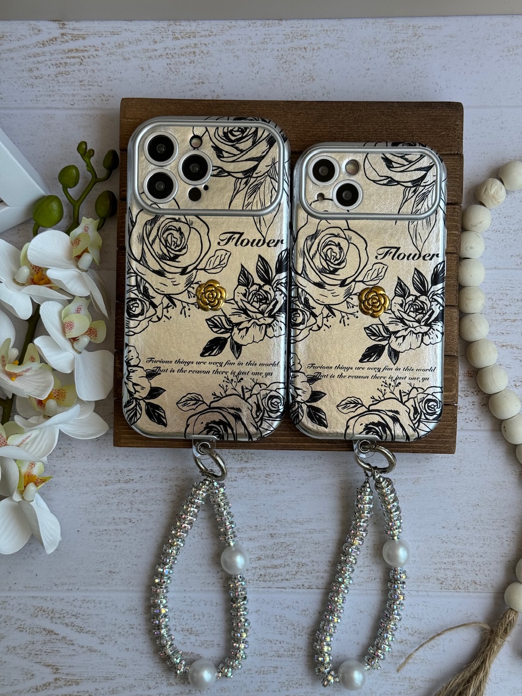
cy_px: 348
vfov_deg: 39.7
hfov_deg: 30.3
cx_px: 261
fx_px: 965
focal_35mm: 48
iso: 64
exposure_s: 1/980
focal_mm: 6.76
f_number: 1.78
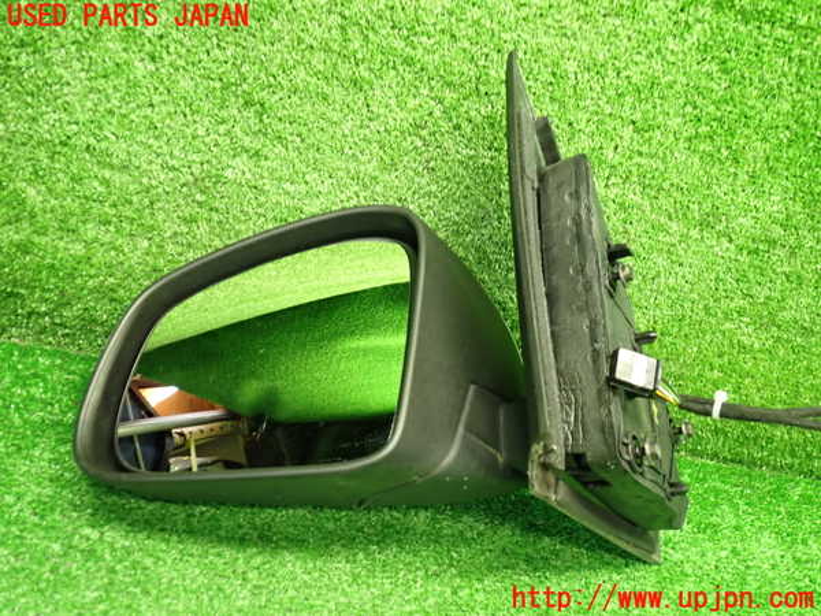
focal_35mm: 30
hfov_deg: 60.0
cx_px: 410
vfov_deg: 46.8
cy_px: 308
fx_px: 712
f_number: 2.3
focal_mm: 5.4
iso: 500
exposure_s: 1/30
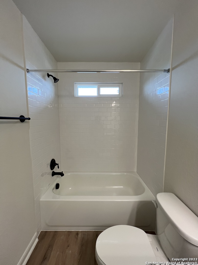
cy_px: 132
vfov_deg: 106.2
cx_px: 99
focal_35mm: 13
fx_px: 99
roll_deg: -0.8
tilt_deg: -5.6
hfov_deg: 89.9
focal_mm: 1.57
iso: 160
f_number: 1.8
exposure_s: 1/120
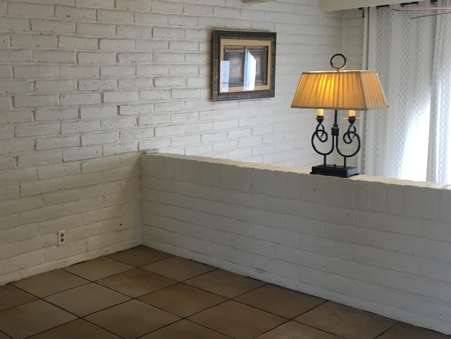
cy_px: 158
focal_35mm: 44
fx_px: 573
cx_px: 123
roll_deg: +1.0
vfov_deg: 32.9
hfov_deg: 41.9
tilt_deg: -7.2
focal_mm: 4.15
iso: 80
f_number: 2.2
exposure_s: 1/30
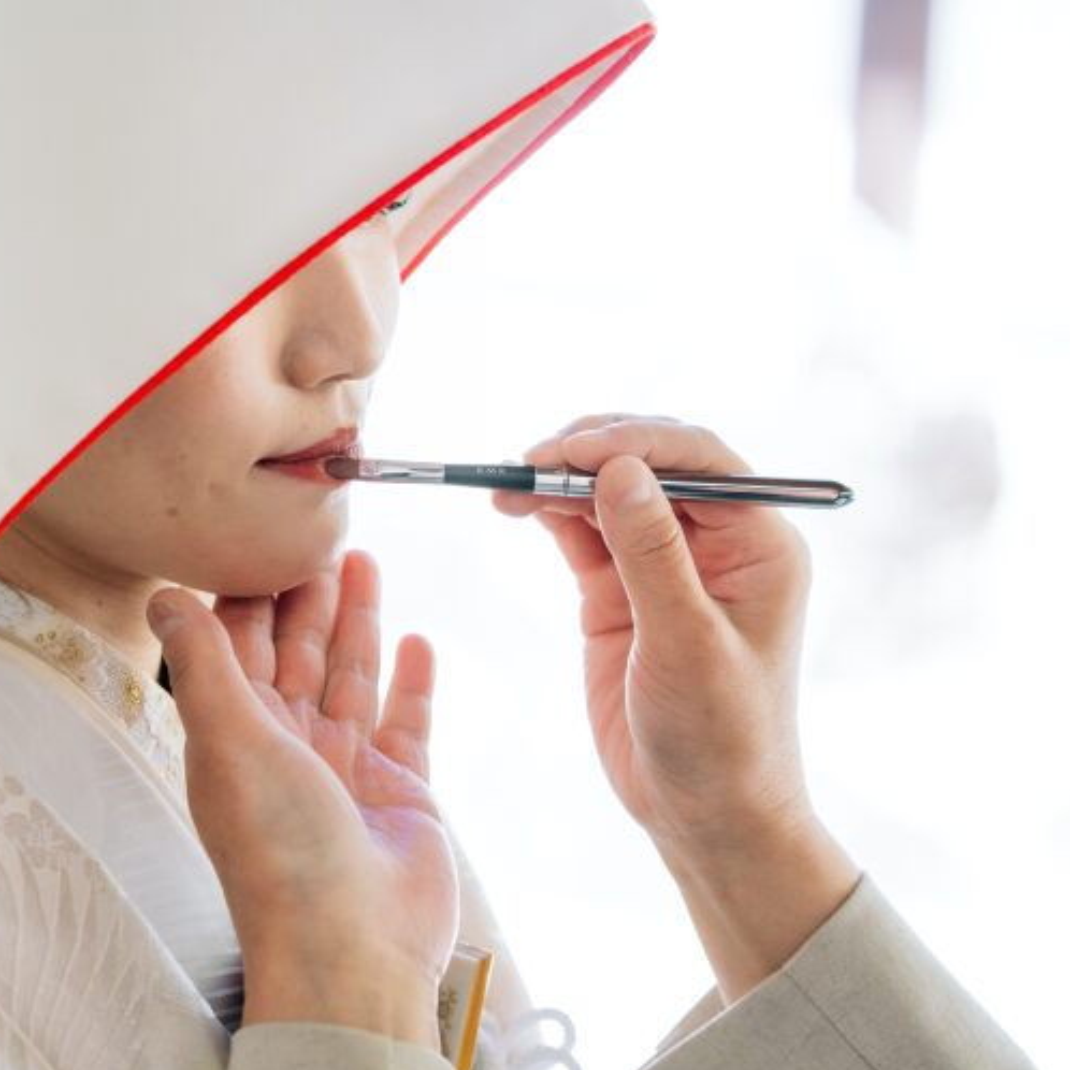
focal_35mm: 116
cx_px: 314
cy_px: 570
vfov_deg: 15.0
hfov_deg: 15.0
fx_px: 4057
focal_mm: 85
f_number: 3.2
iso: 800
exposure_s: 1/500
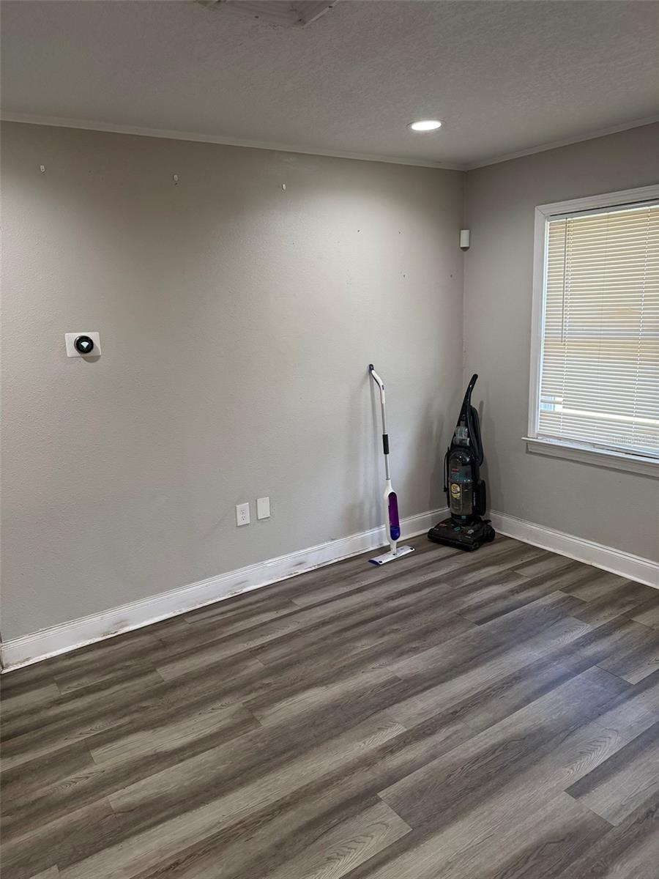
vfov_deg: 71.6
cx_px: 330
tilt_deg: -12.3
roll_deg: +2.6
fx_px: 609
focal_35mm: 24
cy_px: 440
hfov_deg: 56.8
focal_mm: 6.76
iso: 200
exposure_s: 1/120
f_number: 1.78
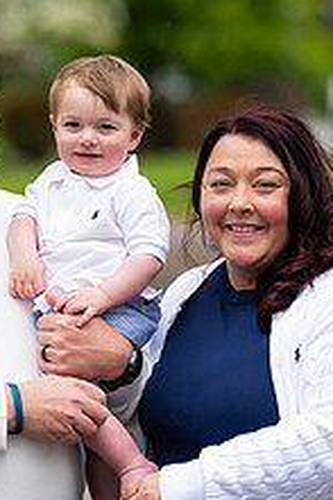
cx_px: 66
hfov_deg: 3.4
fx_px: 5572
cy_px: 337
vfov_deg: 5.1
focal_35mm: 401
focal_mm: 140
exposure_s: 1/2000
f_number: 3.2
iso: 200
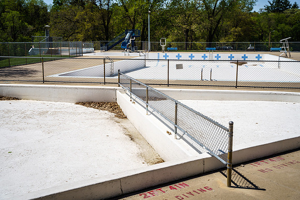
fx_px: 375
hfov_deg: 43.6
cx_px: 150
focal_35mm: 45
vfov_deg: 29.9
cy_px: 100
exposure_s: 1/2000
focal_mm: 44.6
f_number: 5.6
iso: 200
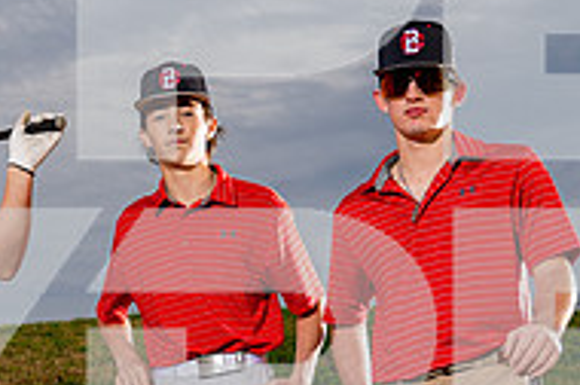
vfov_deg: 13.3
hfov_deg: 19.8
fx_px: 1624
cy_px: 371
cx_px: 27
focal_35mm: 101
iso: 100
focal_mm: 33
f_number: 4
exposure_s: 1/1000
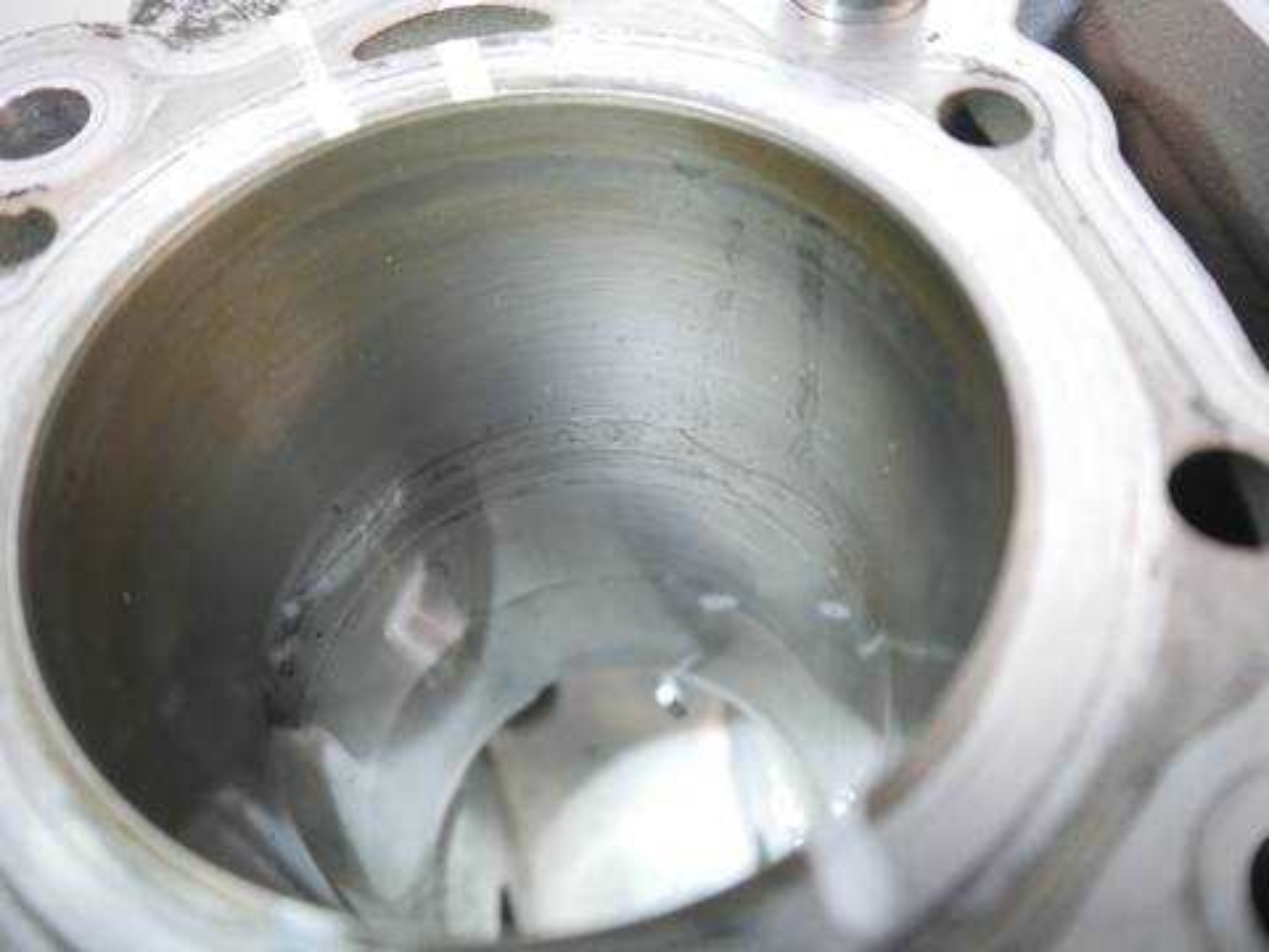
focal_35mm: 28
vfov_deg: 49.7
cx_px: 634
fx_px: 1026
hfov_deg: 63.4
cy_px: 476
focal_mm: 14
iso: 2500
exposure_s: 1/125
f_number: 3.5
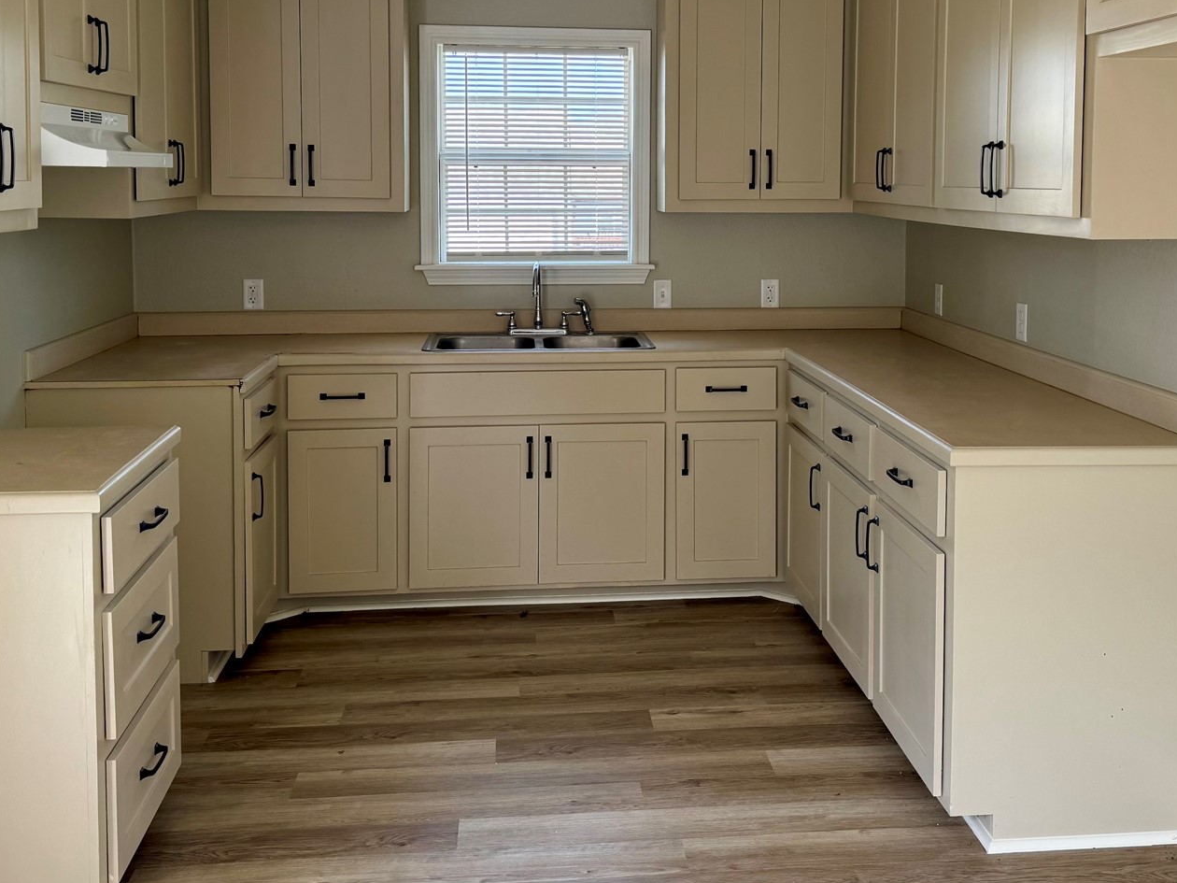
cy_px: 279
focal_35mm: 39
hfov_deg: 47.7
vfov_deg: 36.4
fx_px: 1326
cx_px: 666
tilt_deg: -4.6
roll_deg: -0.4
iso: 80
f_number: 1.78
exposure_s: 1/169
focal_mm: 6.76
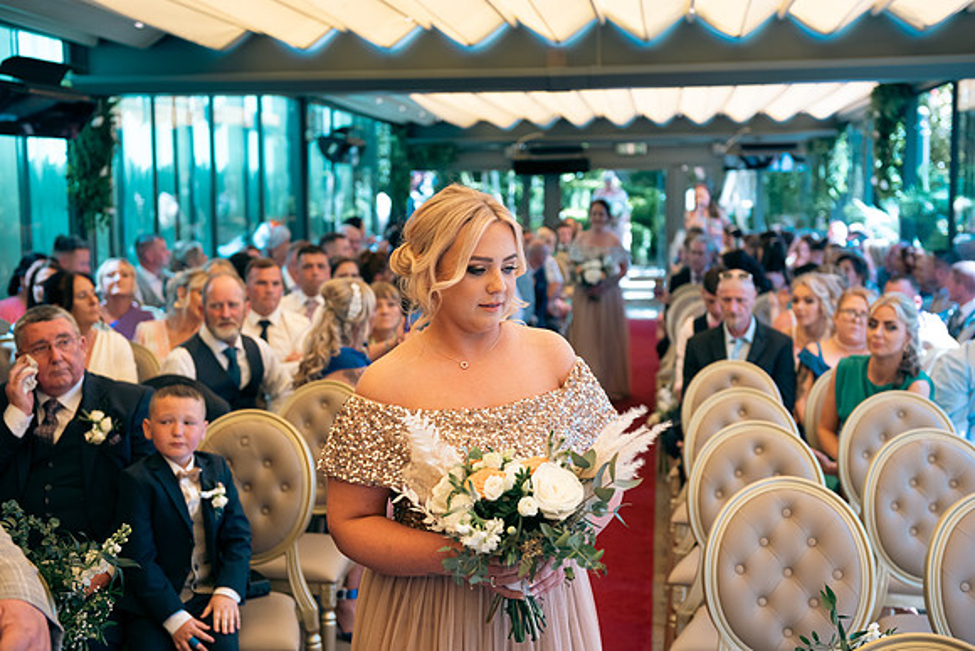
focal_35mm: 48
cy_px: 326
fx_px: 1300
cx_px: 488
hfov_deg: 41.1
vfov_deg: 28.1
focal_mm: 48
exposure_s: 1/200
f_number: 3.5
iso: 250
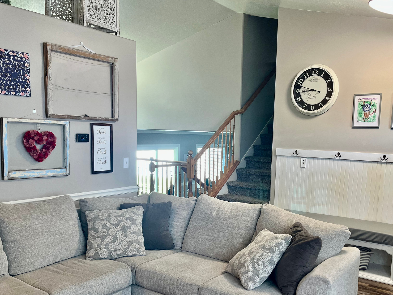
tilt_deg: -7.7
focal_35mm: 32
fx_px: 363
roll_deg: -1.5
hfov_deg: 56.5
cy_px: 177
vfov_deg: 43.9
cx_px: 231
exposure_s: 1/60
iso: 80
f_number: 1.6
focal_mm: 5.1
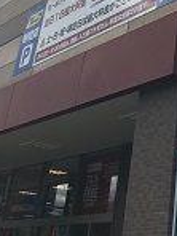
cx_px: 235
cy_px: -77
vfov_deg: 22.0
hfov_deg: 17.4
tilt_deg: +32.7
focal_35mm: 79
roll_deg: -2.4
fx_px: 539
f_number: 2.2
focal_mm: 4.15
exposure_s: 1/1789
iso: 25
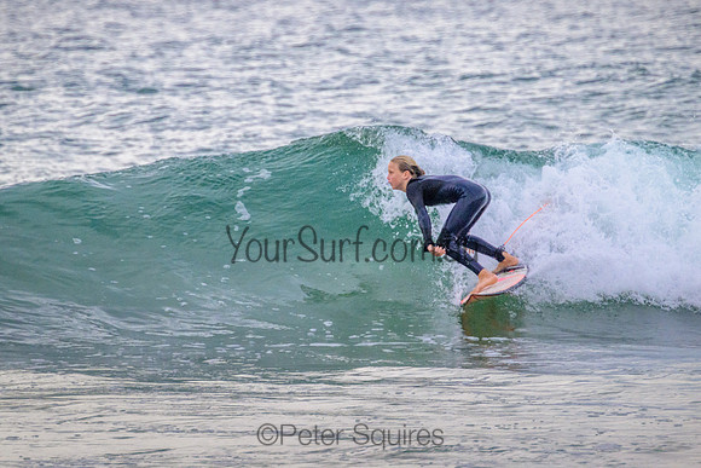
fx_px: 18799
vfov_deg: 1.4
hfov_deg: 2.1
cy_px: 186
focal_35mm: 965
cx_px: 353
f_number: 11
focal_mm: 800
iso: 2000
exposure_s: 1/2000
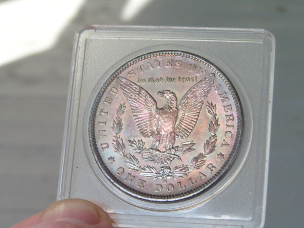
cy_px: 114
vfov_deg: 13.3
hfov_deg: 17.7
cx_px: 152
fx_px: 975
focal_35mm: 111
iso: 200
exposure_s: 1/160
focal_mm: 18.5
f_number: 8
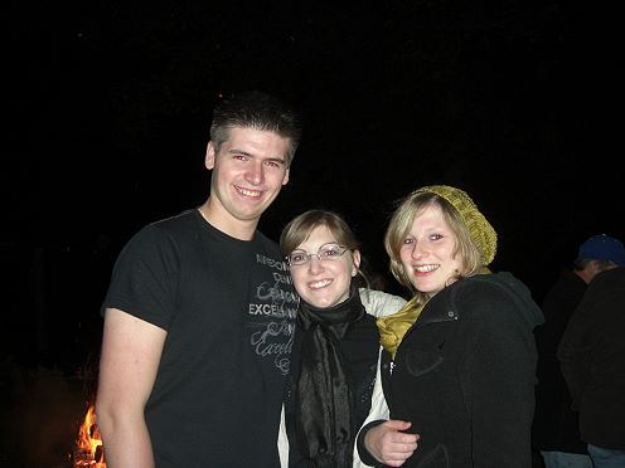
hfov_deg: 49.0
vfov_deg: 37.7
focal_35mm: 38
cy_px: 234
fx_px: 686
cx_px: 312
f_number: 2.8
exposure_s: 1/60
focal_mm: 7.9
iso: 200
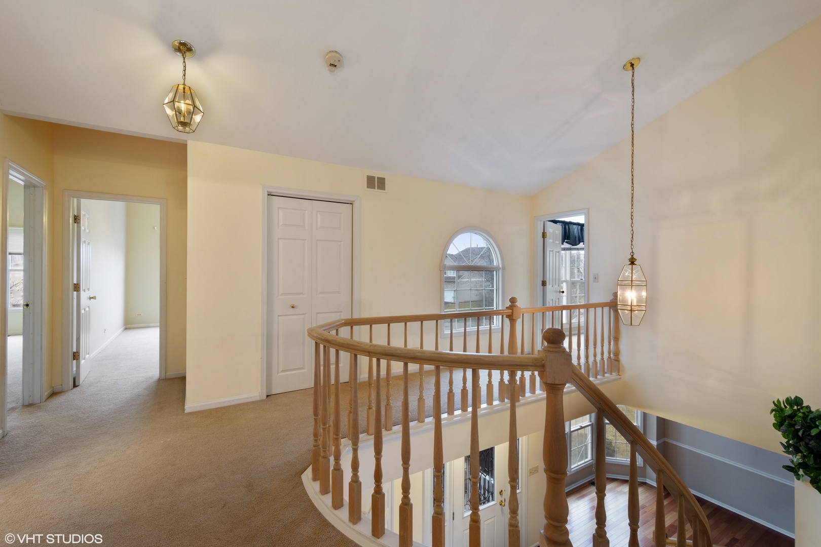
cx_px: 410
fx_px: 342
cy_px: 274
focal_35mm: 15
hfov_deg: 100.4
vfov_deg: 77.3
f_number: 9.5
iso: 200
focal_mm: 10
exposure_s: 1/1.43
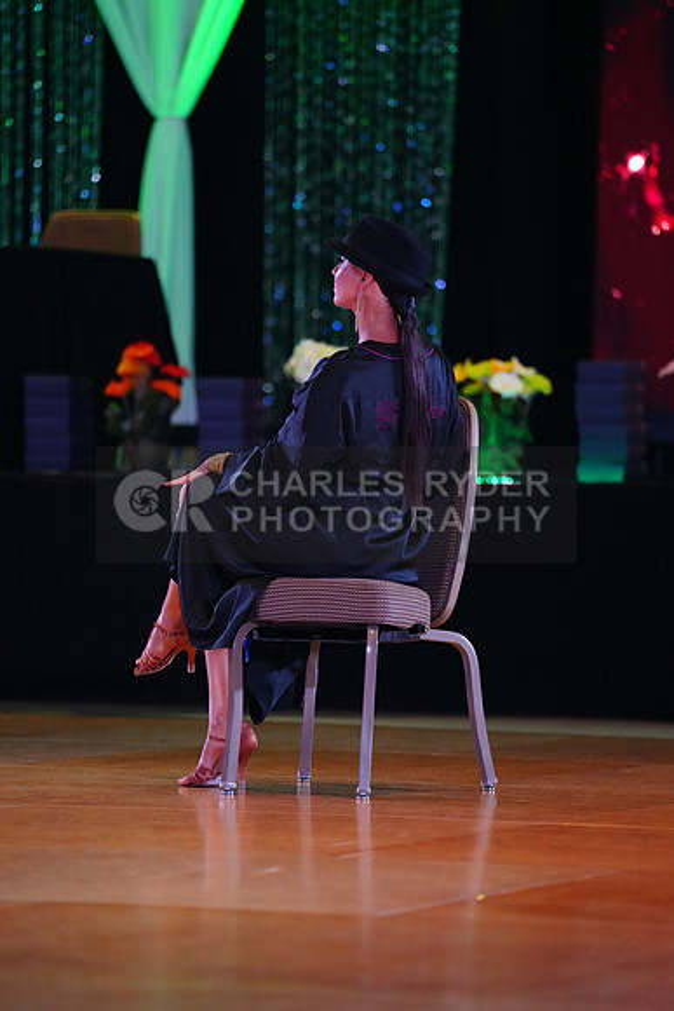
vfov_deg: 10.3
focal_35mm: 200
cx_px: 337
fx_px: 5613
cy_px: 506
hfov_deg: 6.9
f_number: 2.8
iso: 6400
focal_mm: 200
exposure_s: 1/400
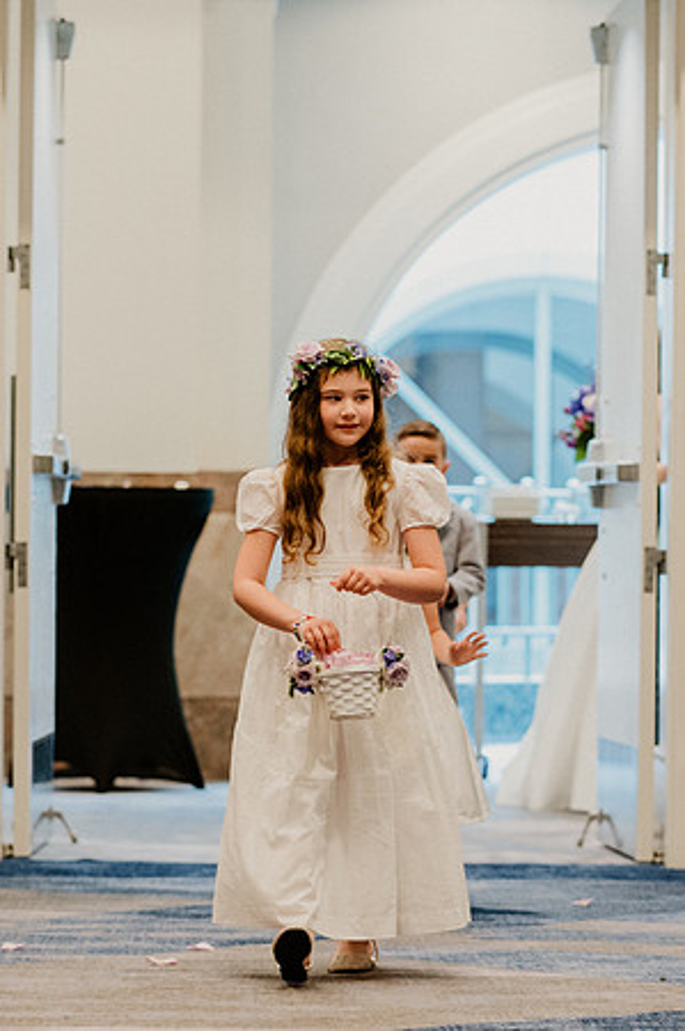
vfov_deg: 12.9
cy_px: 516
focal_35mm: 159
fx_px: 4562
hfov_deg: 8.6
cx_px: 362
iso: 2500
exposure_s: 1/160
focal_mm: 105
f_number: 3.2
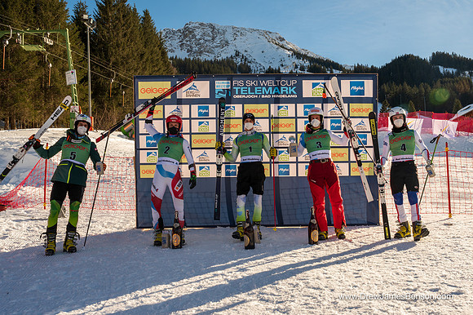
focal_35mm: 38
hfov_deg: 50.7
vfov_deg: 35.1
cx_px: 265
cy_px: 170
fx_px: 497
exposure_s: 1/200
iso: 125
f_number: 13
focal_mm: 33.5
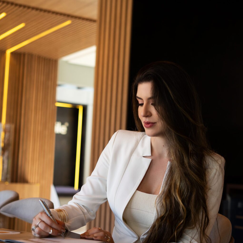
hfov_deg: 26.9
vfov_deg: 26.8
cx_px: 122
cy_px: 157
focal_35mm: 64
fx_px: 508
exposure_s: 1/400
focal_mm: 50
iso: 400
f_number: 2.8
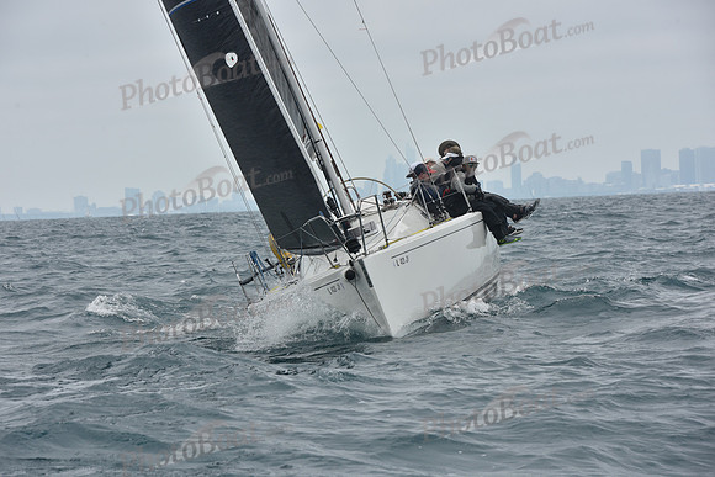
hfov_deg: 12.1
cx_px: 358
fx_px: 3377
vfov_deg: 8.1
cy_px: 238
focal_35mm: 170
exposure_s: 1/800
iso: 250
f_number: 11
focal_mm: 170
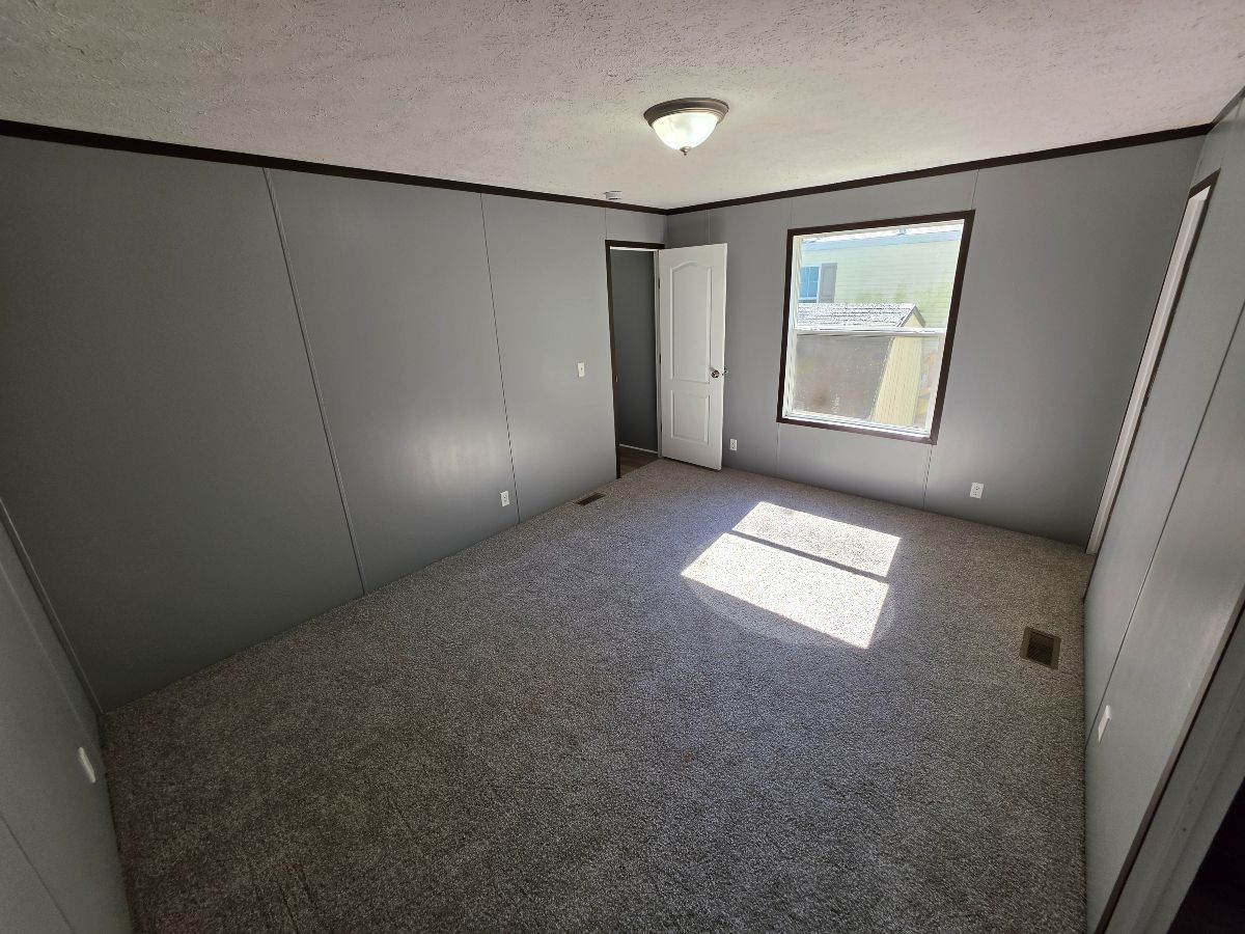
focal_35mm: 13
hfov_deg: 106.2
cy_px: 467
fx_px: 468
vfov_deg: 89.9
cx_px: 622
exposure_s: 1/120
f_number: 1.9
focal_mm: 2.2
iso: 25
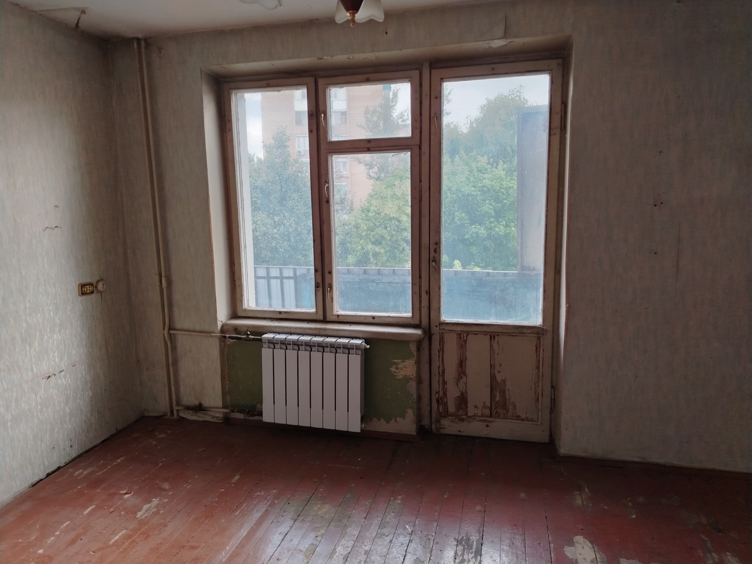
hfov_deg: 71.6
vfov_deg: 56.8
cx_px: 376
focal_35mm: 24
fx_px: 521
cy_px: 282
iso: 192
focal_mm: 5.25
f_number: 1.75
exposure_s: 1/50
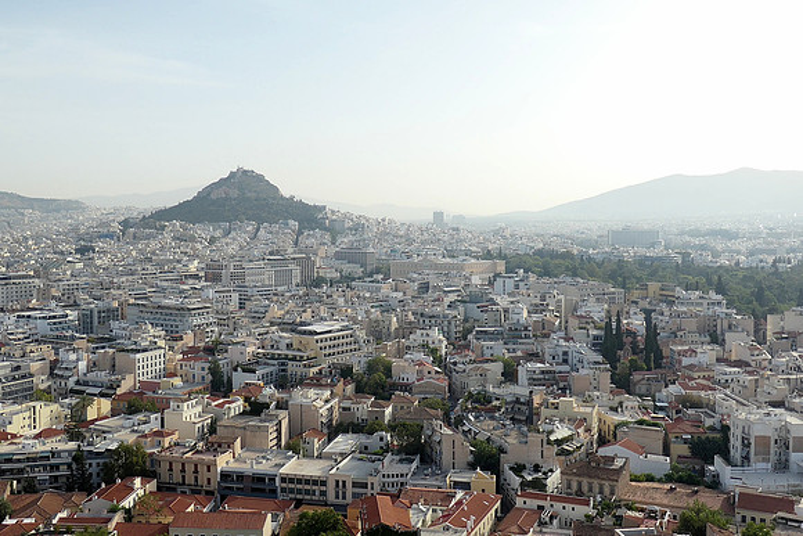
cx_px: 402
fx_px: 803
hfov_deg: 53.1
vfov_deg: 36.9
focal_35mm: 36
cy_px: 268
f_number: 3.3
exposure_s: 1/1600
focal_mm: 8.8
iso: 200
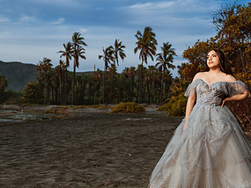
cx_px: 204
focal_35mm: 47
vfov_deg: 30.6
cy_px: 56
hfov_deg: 38.7
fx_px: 341
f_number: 2.8
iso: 100
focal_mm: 24
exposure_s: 1/800
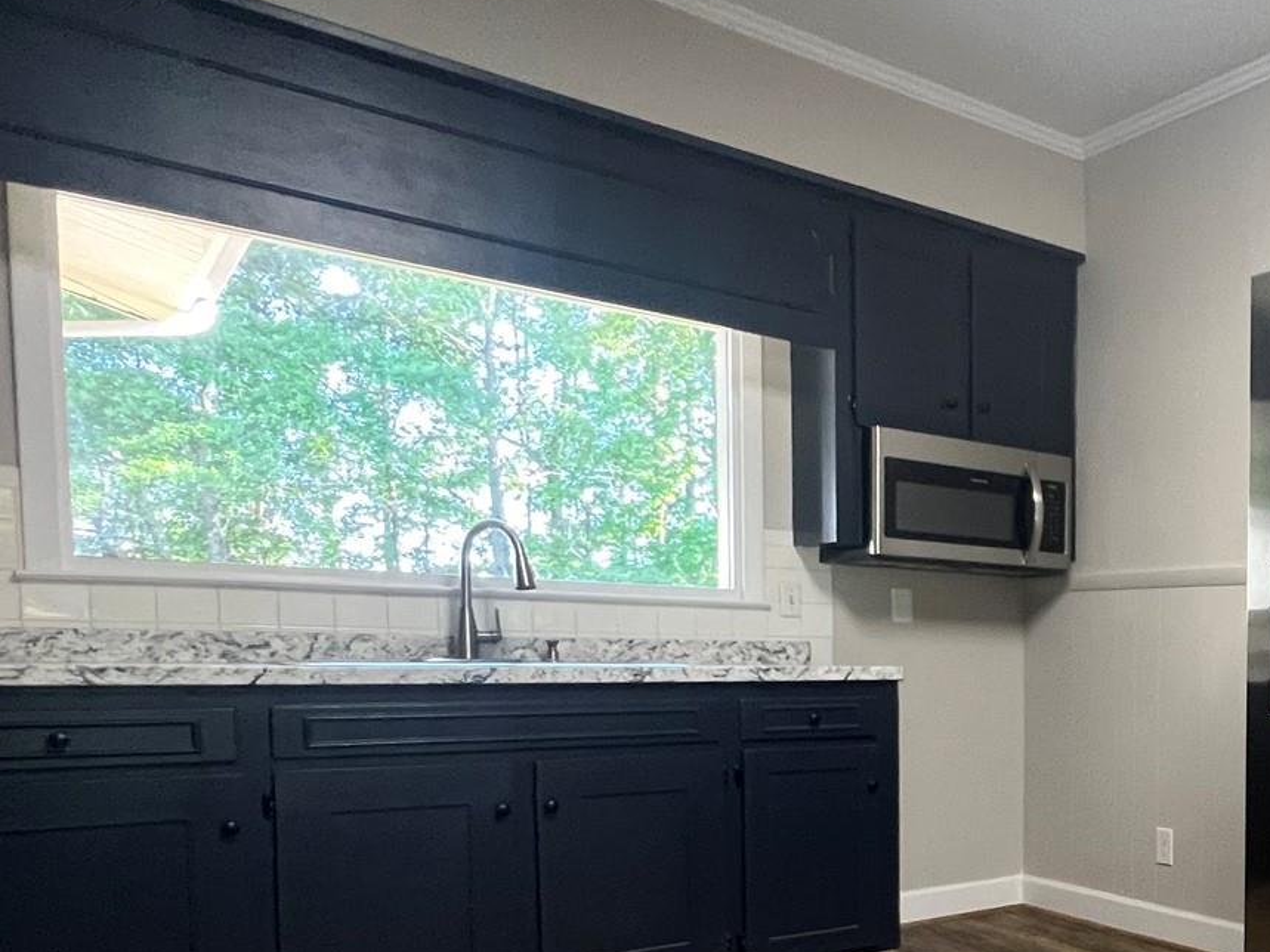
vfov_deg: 43.7
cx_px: 1289
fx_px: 1137
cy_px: 735
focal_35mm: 31
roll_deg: -1.0
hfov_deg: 47.6
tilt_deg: -3.6
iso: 320
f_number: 1.8
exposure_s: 1/60
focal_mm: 1.57
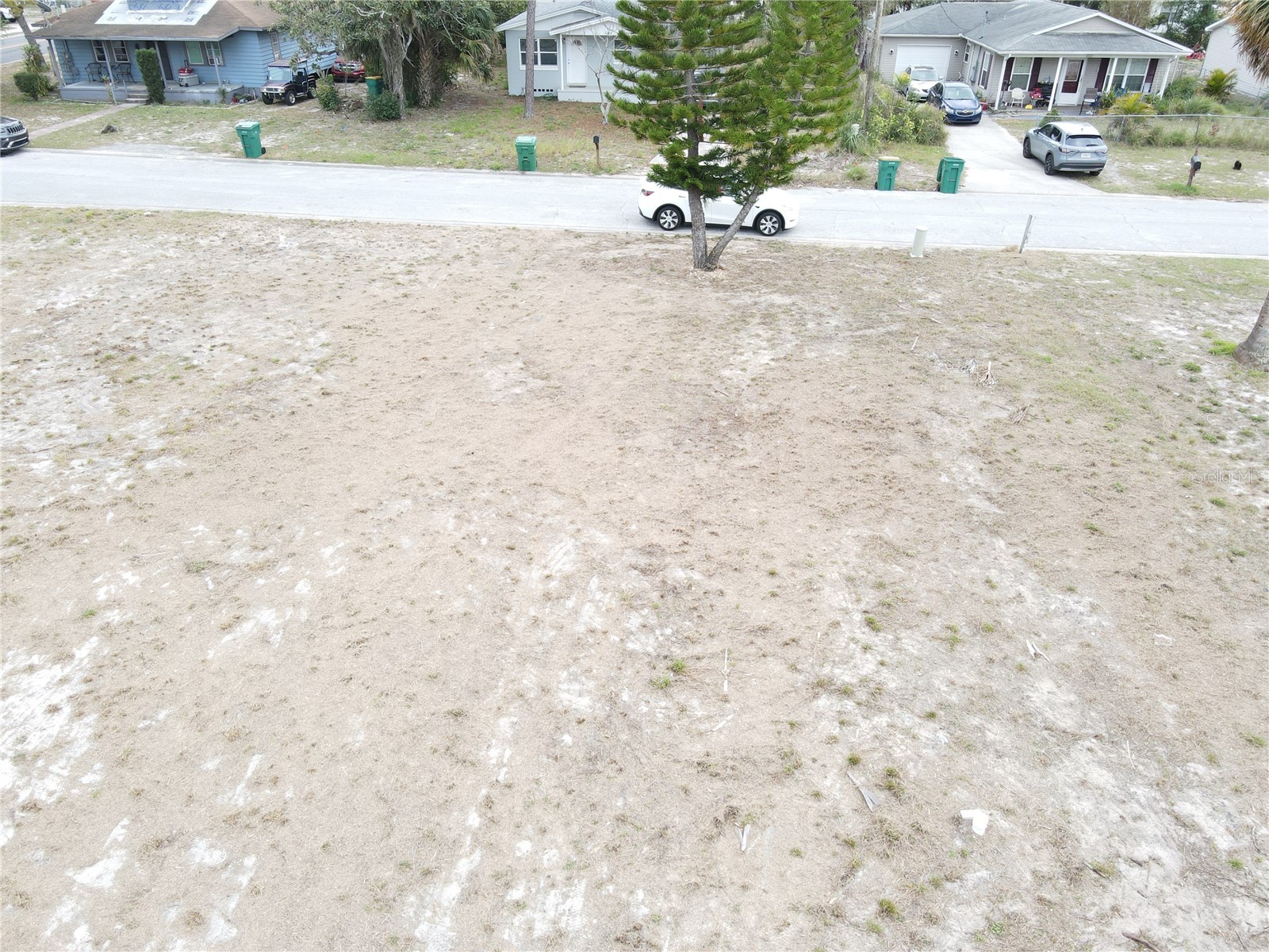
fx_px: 880
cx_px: 634
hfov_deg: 71.6
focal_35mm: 24
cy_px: 476
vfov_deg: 56.8
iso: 100
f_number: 2.8
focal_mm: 4.5
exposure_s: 1/30
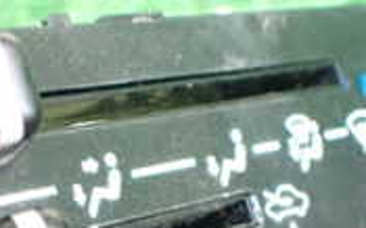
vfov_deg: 11.8
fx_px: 1086
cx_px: 73
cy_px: 253
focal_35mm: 109
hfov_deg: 18.9
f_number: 2.3
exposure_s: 1/50
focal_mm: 5.4
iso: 800
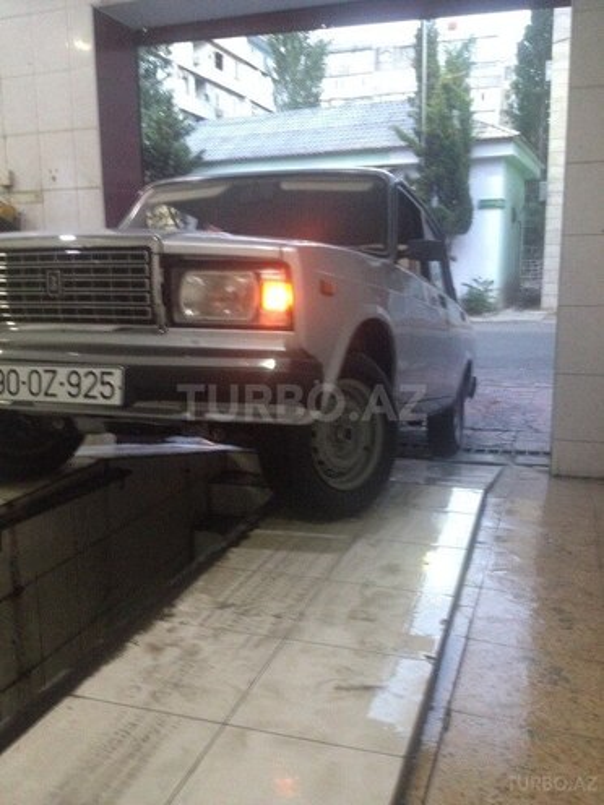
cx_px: 302
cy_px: 402
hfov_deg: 40.7
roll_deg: +0.6
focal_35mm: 35
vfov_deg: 52.6
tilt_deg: -9.1
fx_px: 814
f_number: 2.4
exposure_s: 1/15
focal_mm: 4.28
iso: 400
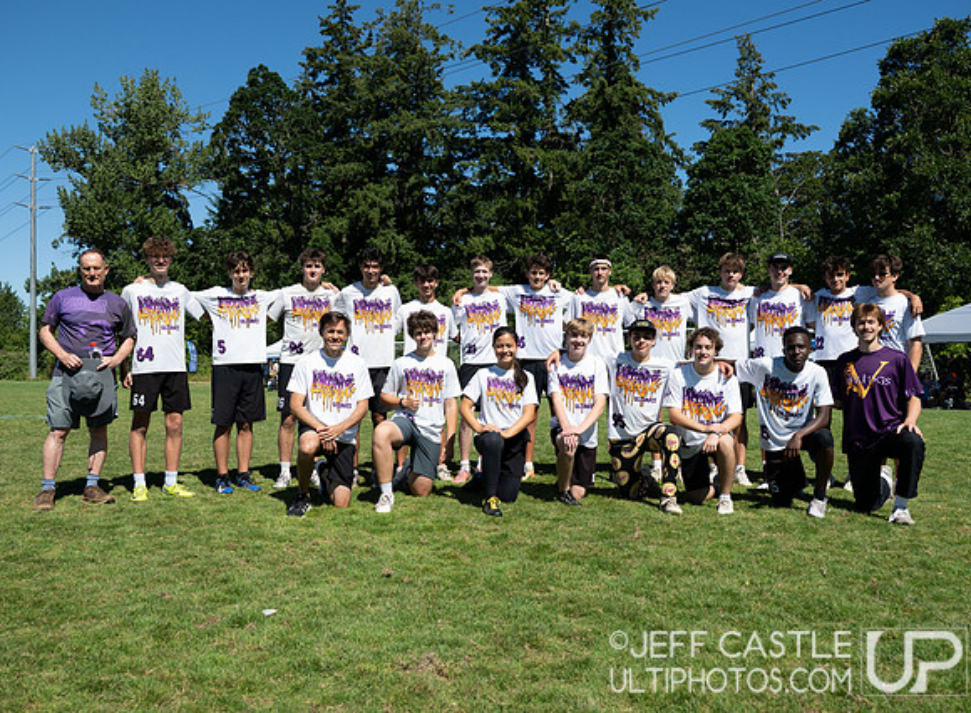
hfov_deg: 56.4
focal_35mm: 33
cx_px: 498
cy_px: 357
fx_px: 906
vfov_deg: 43.0
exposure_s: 1/2000
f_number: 5.6
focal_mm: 30.5
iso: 320
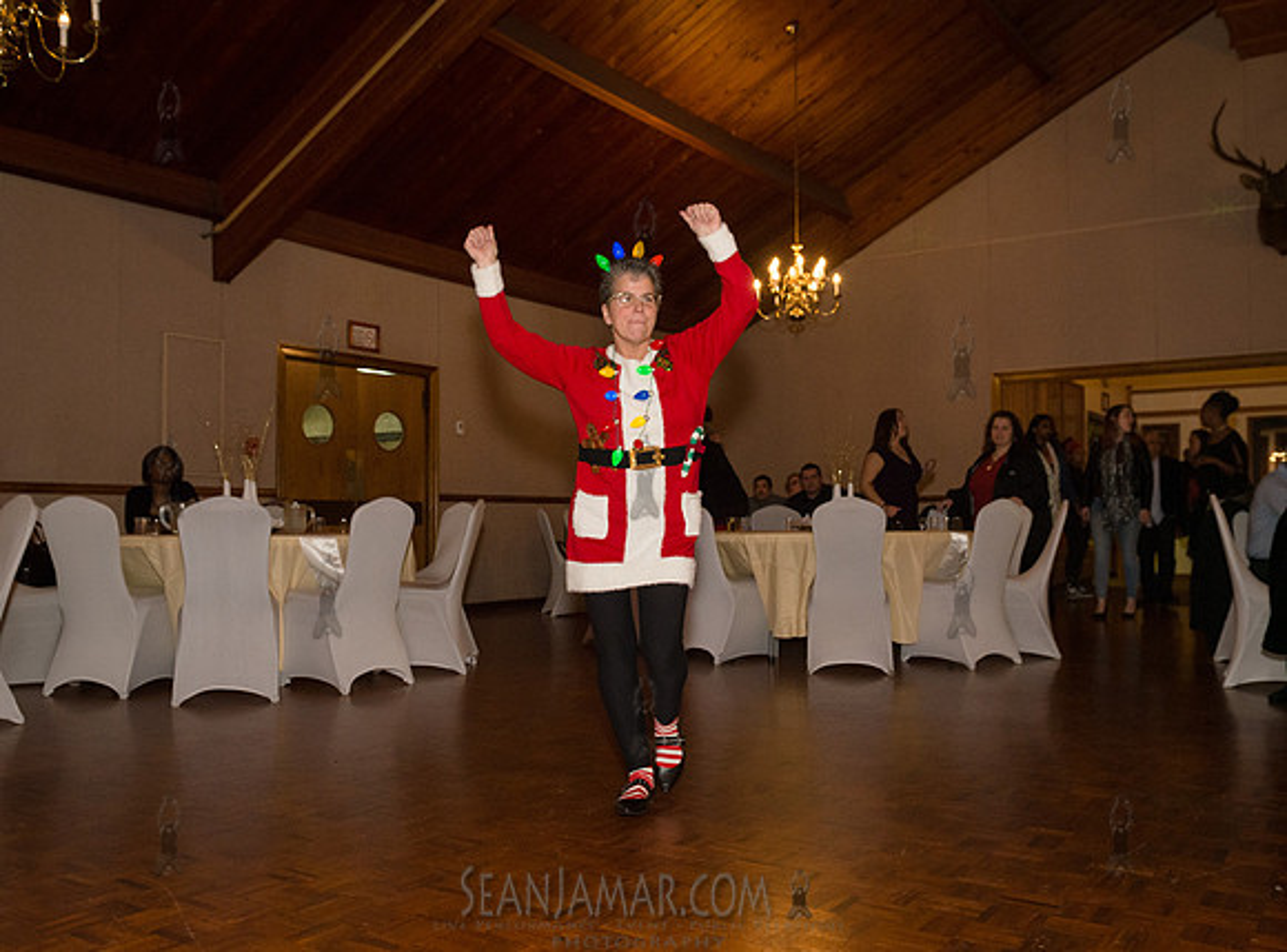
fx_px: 1178
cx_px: 662
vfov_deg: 44.0
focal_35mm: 32
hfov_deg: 57.3
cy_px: 494
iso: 1600
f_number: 5
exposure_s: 1/320
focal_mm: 26
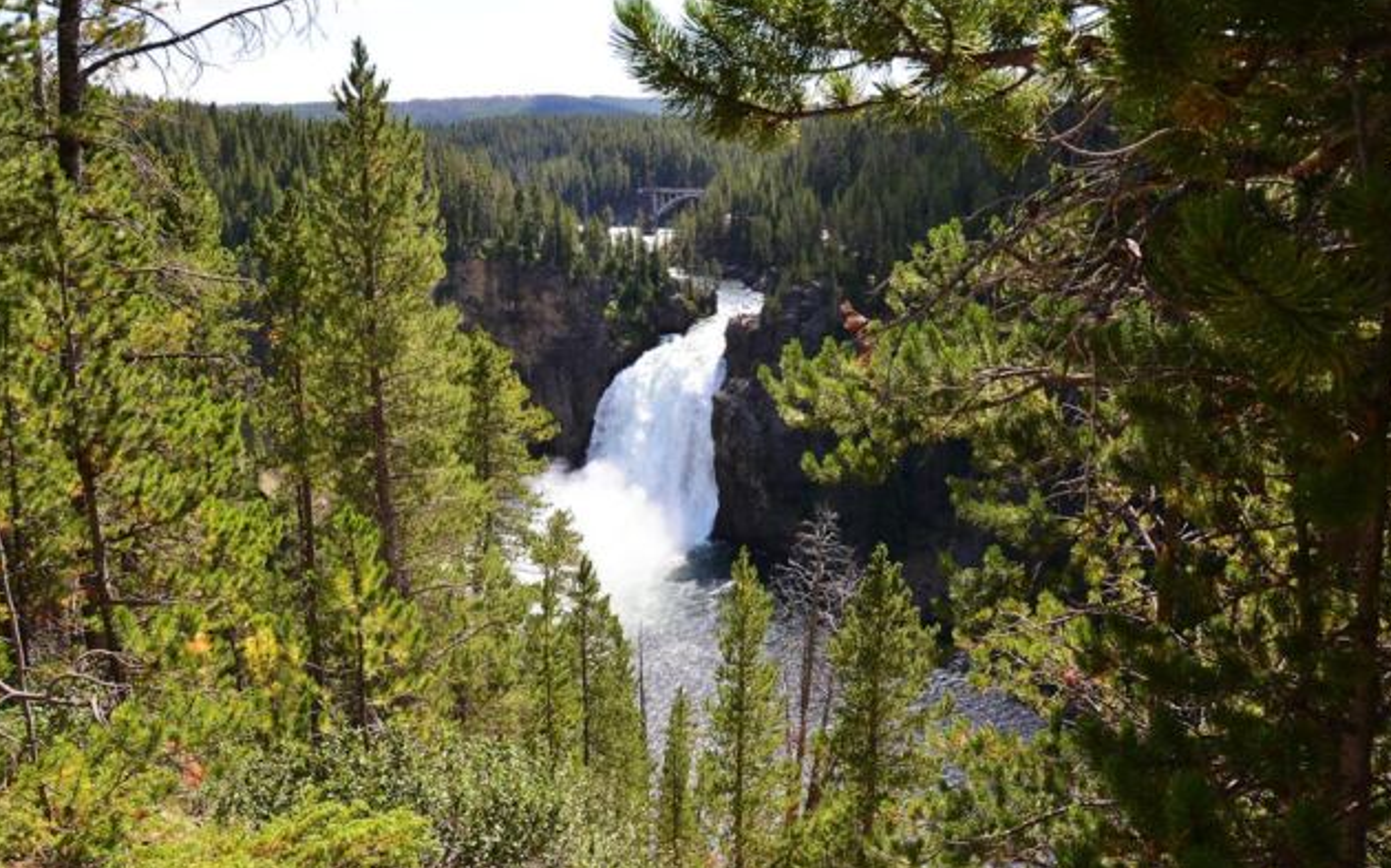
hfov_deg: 61.3
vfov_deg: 40.5
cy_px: 410
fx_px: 1175
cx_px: 696
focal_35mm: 31
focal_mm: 20
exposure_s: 1/125
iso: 160
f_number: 11
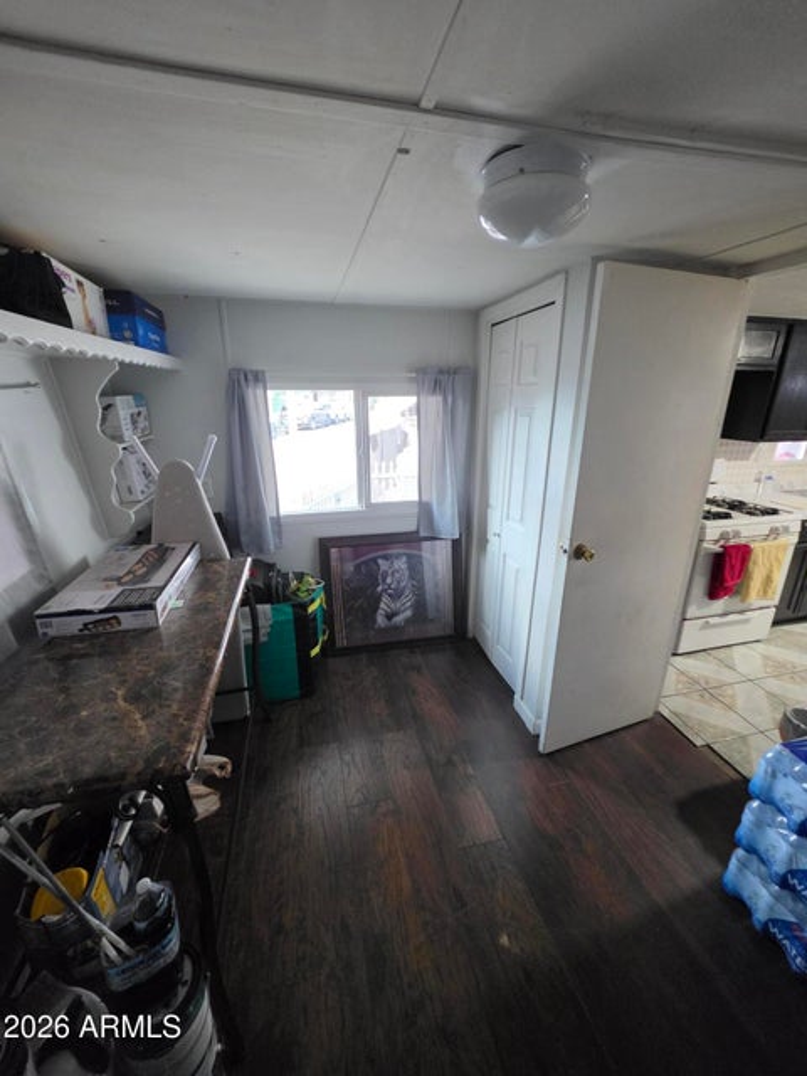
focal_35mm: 13
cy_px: 538
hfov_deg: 89.9
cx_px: 404
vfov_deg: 106.2
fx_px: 404
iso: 500
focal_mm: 2.2
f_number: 1.9
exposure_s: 1/60
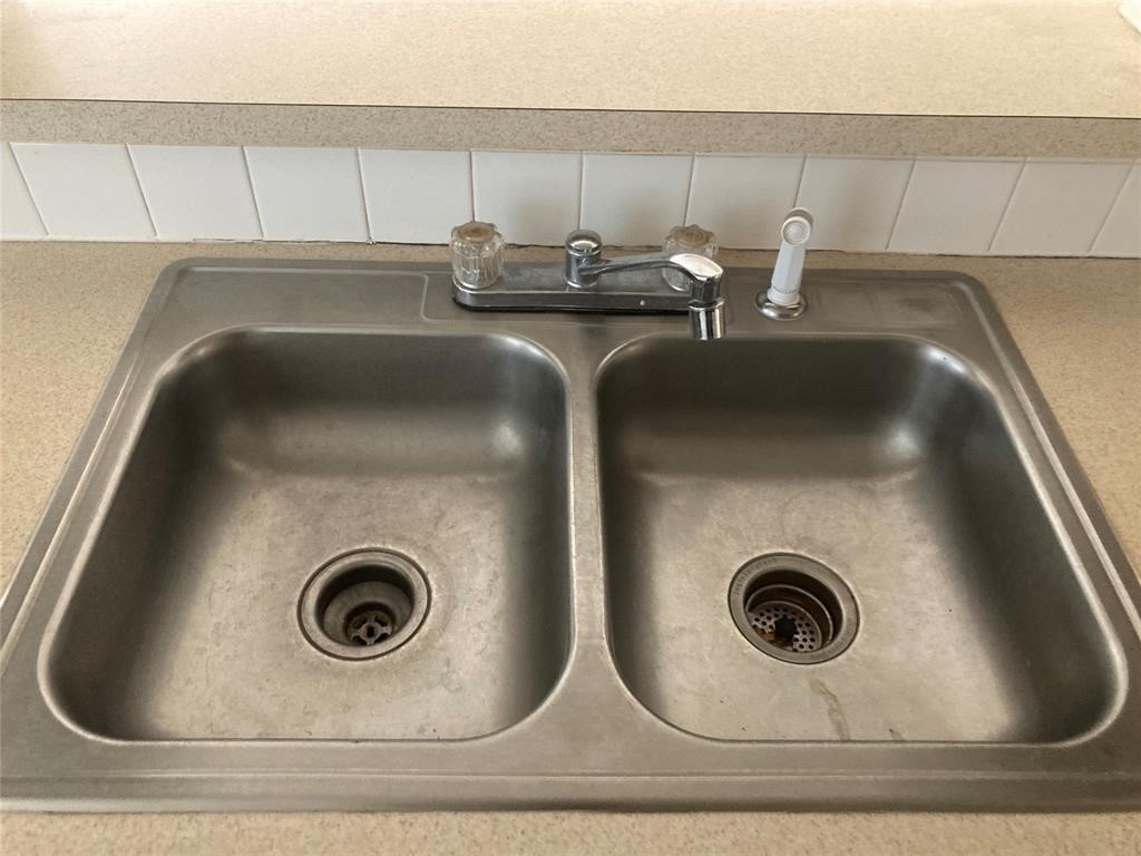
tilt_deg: -45.7
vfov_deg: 49.7
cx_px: 570
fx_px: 923
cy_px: 428
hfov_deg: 63.4
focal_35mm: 28
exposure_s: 1/30
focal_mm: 3.99
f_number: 1.8
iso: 400
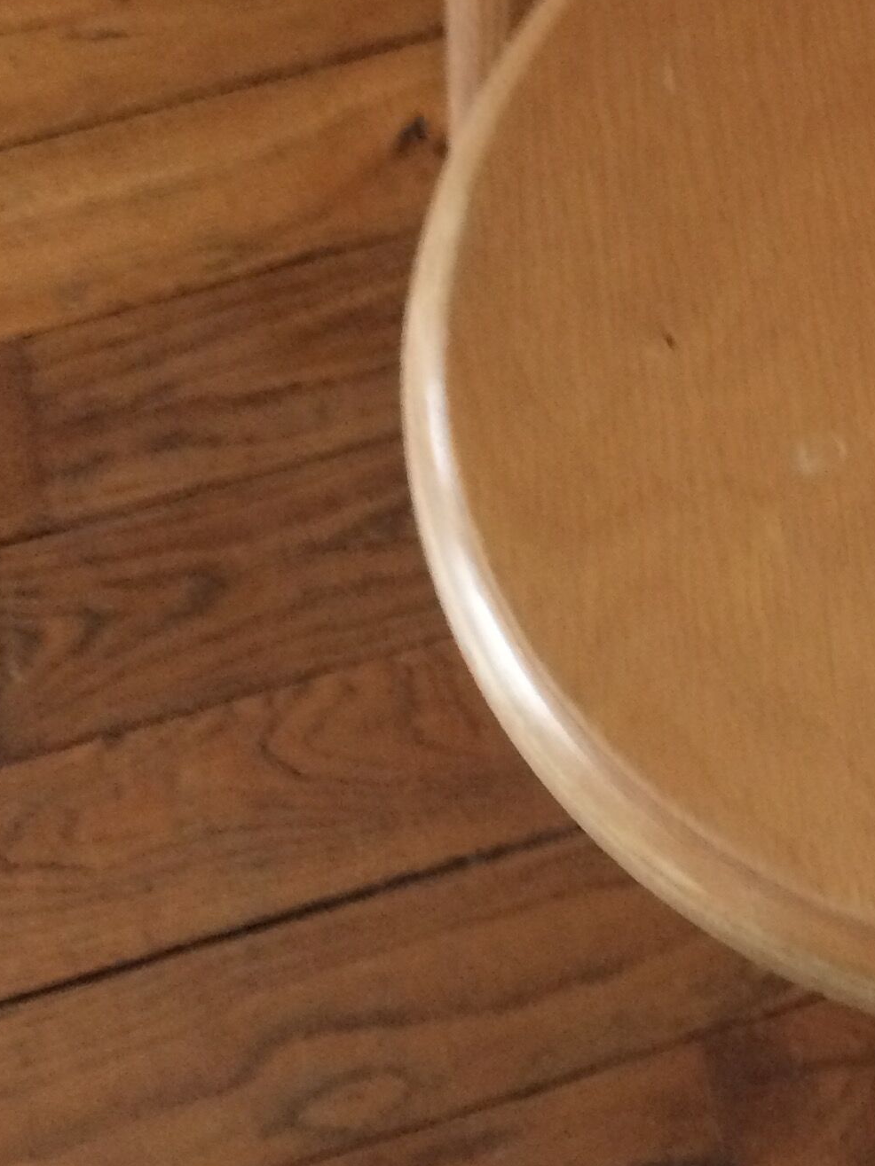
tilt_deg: -71.6
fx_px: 2427
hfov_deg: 19.3
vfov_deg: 26.5
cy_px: 216
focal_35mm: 72
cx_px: 1052
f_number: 2.2
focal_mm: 4.15
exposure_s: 1/20
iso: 320
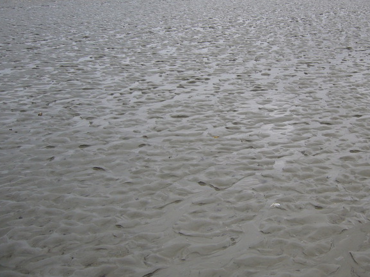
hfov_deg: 39.2
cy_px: 110
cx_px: 244
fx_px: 513
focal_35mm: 48
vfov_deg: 30.2
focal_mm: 5.8
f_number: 2.8
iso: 80
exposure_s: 1/400
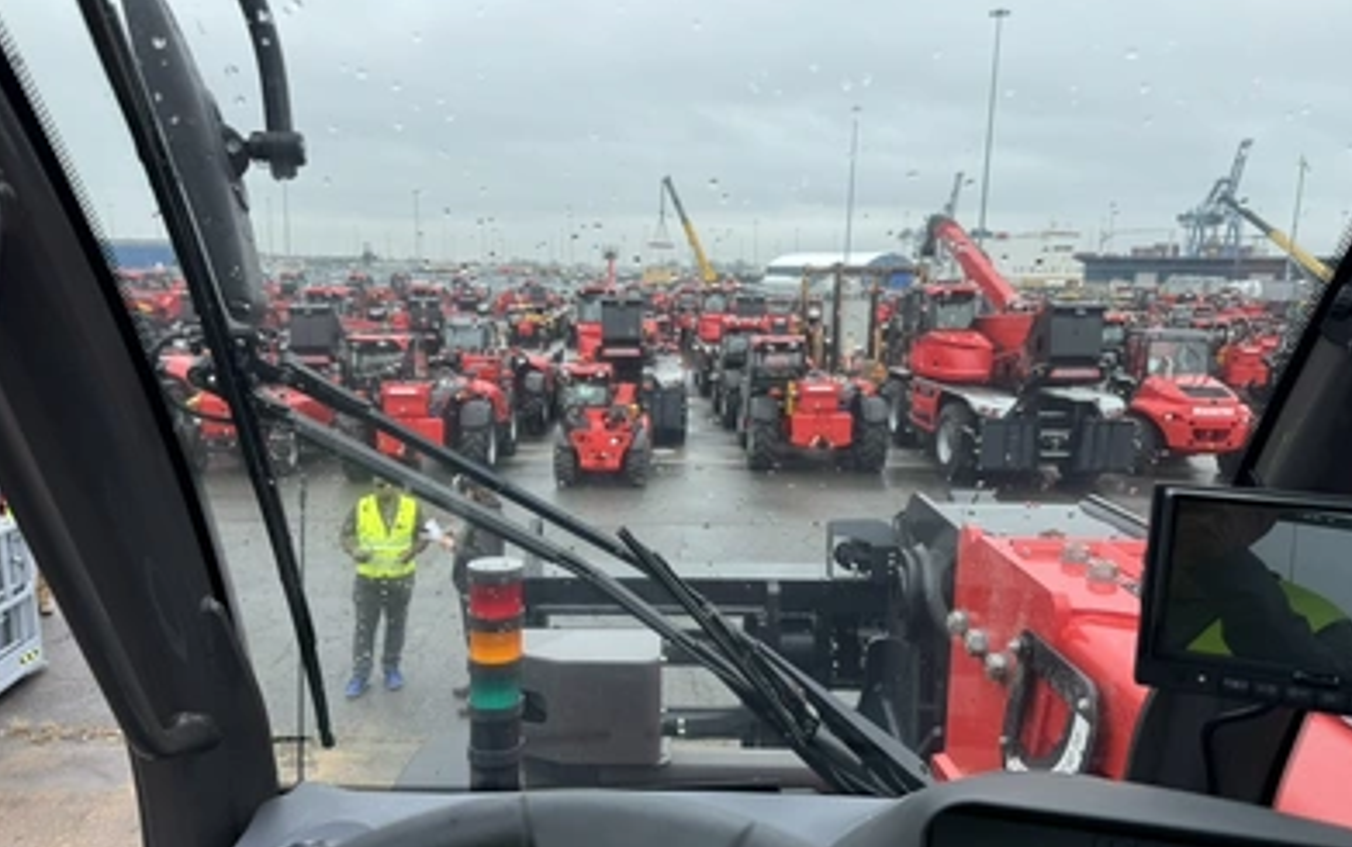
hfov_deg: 70.4
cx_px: 671
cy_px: 481
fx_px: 959
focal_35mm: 26
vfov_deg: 47.5
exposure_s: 1/1042
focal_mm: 6.76
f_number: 1.78
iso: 80
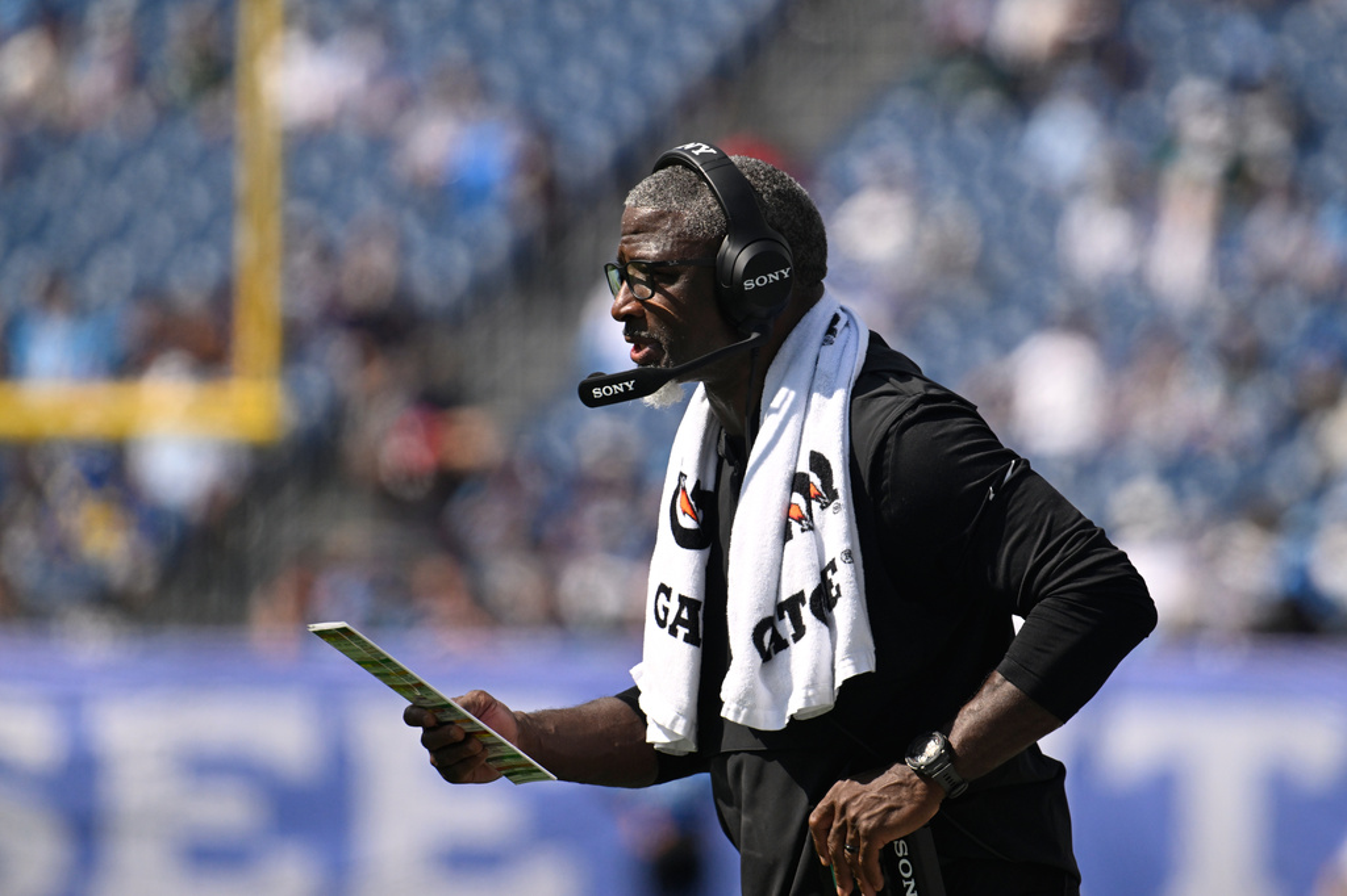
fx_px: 20945
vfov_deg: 2.5
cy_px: 448
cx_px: 674
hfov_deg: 3.7
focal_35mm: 560
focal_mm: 560
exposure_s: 1/5000
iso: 1250
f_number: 6.3
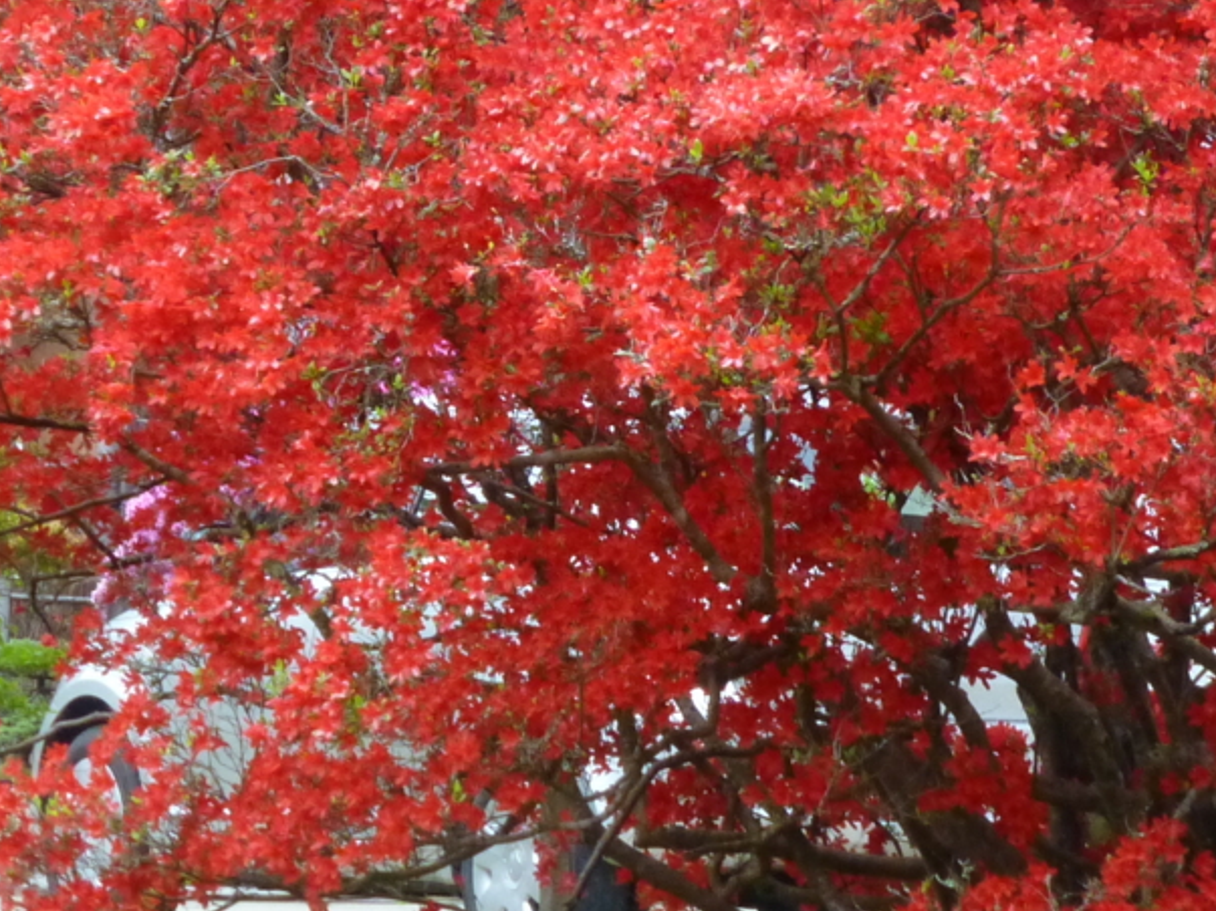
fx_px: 8394
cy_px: 73
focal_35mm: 239
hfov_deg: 8.3
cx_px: 909
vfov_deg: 6.2
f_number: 5.2
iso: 400
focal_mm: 16.1
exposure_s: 1/50
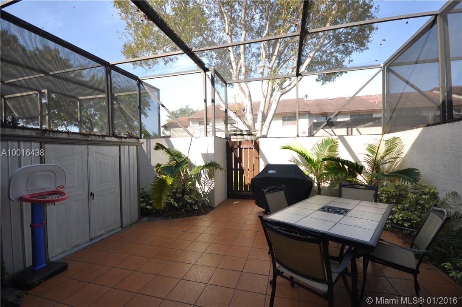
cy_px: 154
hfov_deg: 100.5
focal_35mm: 15
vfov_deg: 77.1
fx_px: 192
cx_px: 231
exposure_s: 1/125
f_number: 5
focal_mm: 10
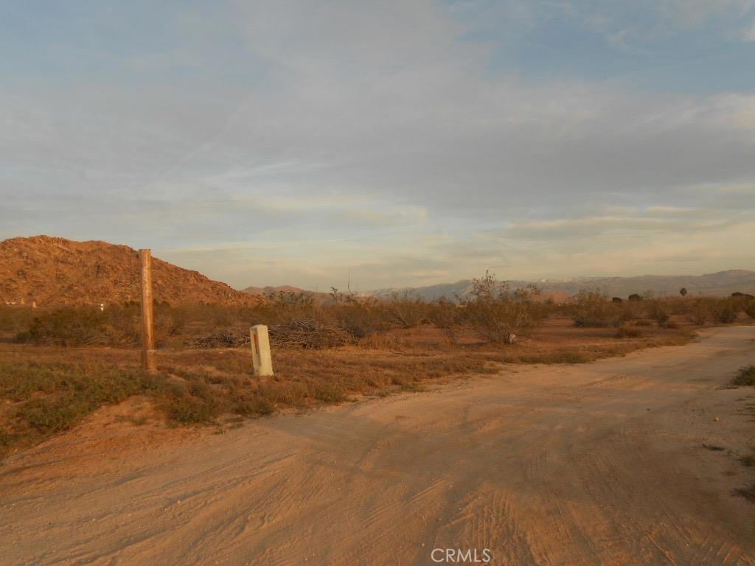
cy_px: 283
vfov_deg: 48.2
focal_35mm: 29
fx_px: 633
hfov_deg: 61.7
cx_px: 378
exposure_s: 1/320
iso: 80
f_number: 3.4
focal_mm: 5.1
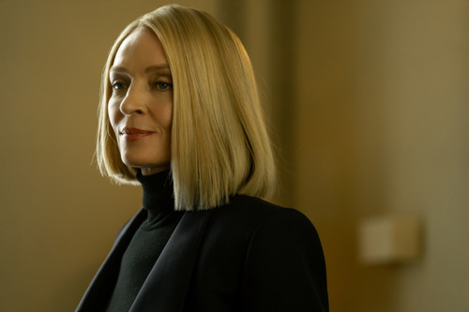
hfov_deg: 15.1
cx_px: 234
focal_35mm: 136
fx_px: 1771
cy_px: 156
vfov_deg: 10.1
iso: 320
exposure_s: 1/200
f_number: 2.8
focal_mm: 136
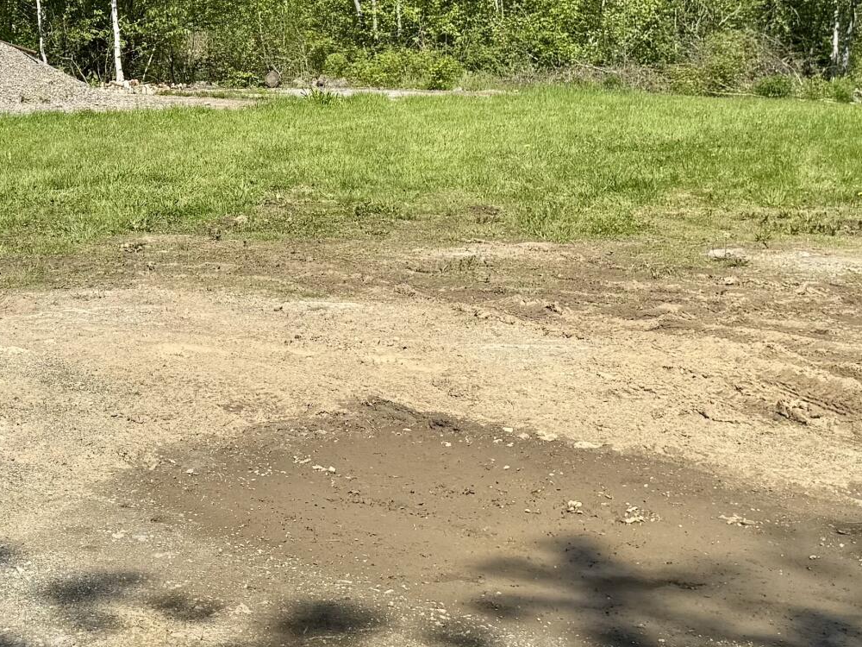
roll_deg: -1.4
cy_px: 114
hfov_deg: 26.5
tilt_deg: -4.2
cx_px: 171
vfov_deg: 20.2
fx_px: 1793
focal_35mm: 72
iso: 80
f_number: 1.78
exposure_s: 1/4310
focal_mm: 6.76
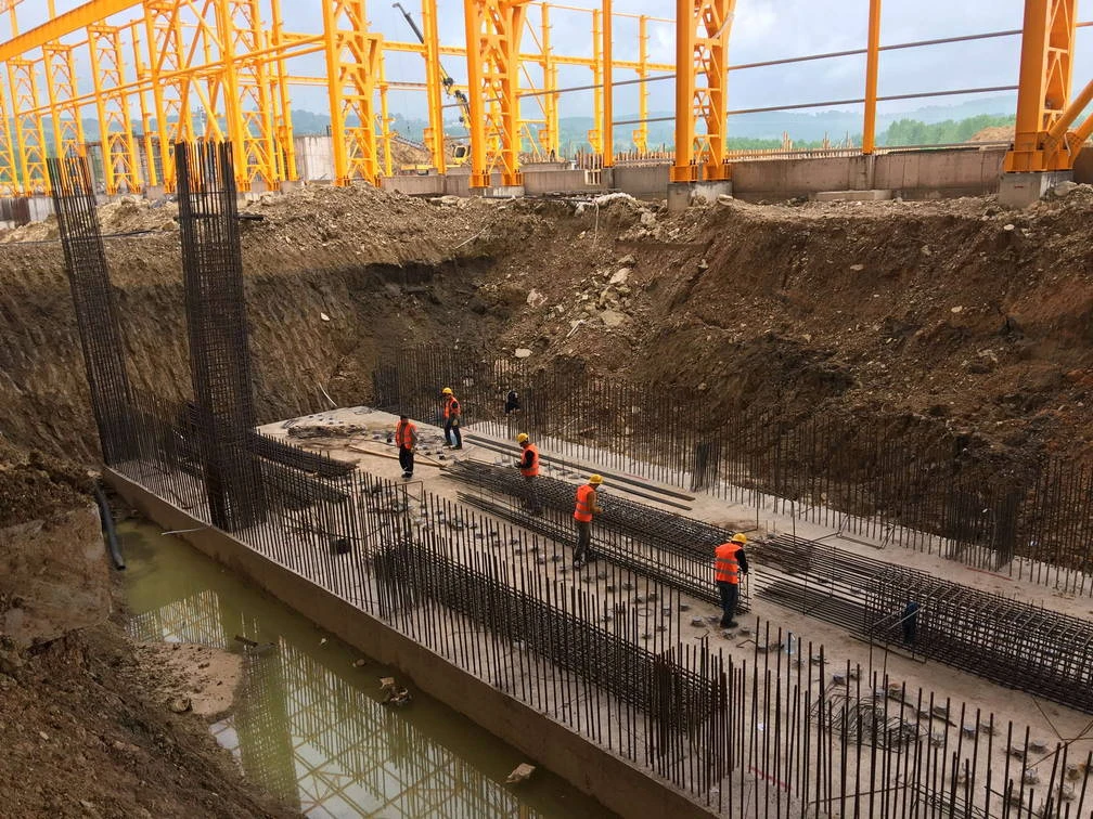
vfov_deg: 48.2
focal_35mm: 29
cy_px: 410
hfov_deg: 61.7
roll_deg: +2.0
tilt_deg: -12.9
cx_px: 546
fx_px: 916
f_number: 2.2
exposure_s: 1/144
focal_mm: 4.15
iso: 25
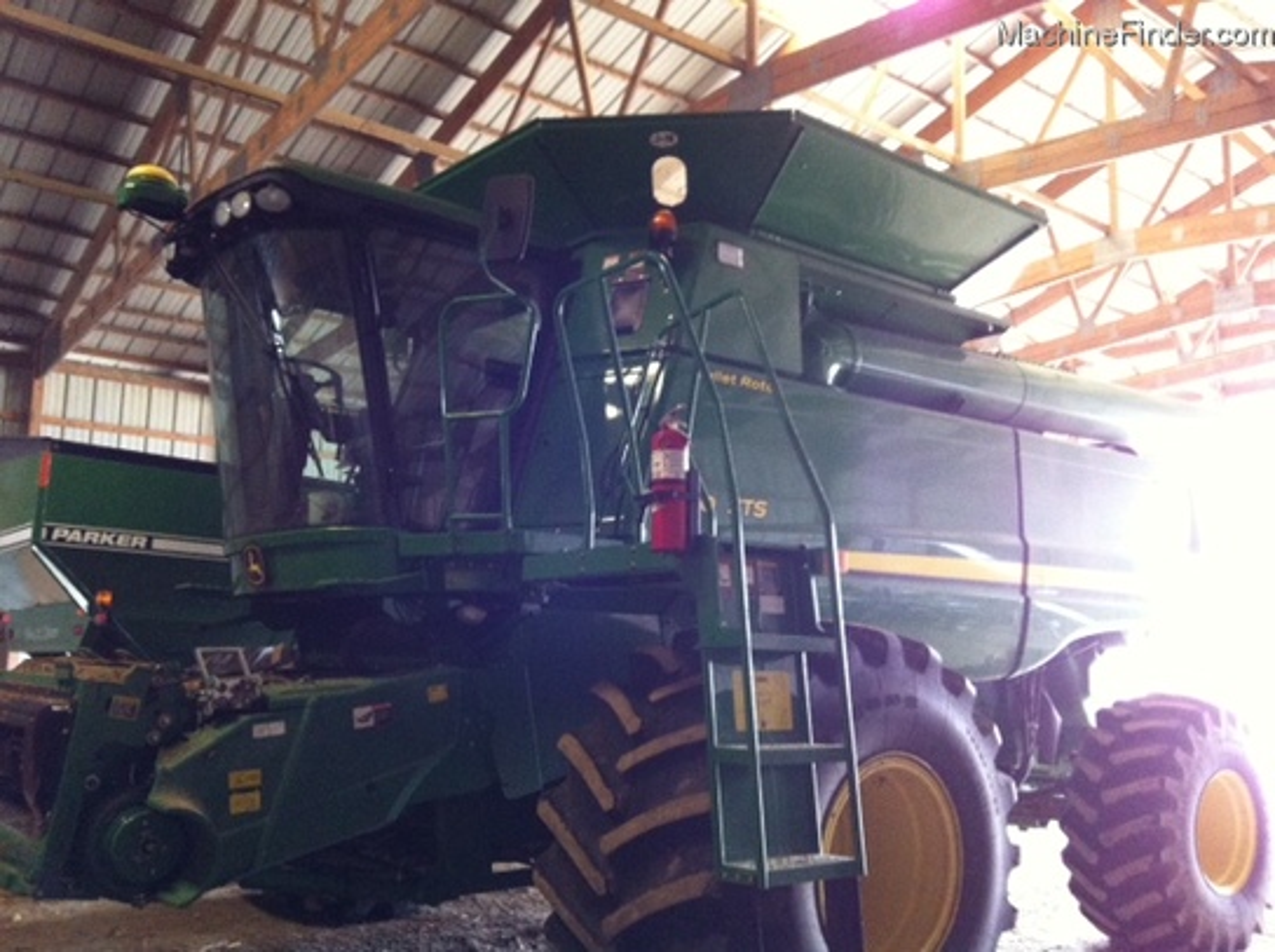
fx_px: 1287
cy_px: 476
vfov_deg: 40.6
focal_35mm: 35
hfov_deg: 52.7
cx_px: 638
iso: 320
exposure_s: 1/17
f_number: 2.8
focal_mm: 3.85
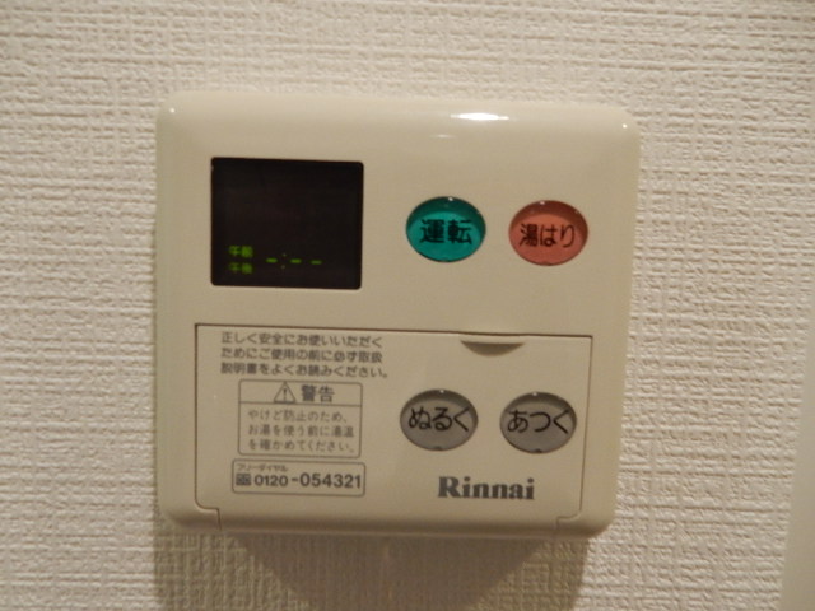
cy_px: 306
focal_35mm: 25
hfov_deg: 69.4
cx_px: 408
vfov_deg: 54.9
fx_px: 589
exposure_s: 1/30
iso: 320
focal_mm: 4.5
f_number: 3.7
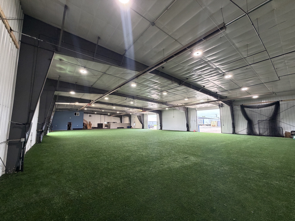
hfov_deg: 102.1
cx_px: 148
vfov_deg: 85.7
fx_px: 119
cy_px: 110
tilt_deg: +6.6
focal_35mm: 14
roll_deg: +0.2
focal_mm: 2.22
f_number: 2.2
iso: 320
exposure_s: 1/121
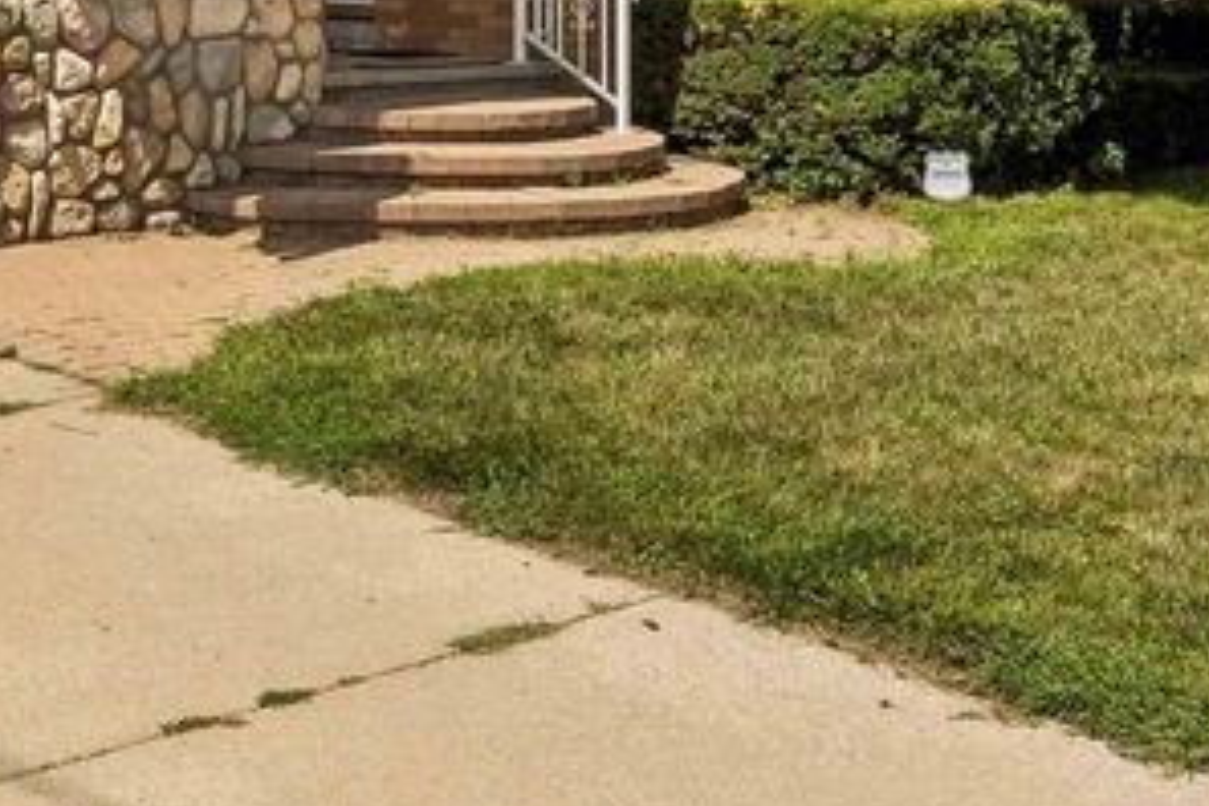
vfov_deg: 19.1
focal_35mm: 69
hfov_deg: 28.0
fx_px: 2317
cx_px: 90
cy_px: -26
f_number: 13
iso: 200
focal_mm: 20
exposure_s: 1/400
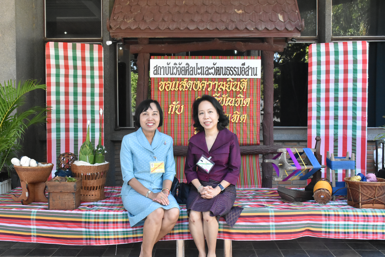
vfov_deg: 34.2
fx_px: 417
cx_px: 192
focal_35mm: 39
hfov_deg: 49.6
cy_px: 128
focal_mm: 26
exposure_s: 1/250
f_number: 8
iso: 2500
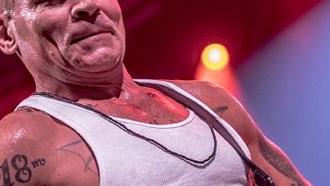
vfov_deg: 5.5
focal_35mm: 221
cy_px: 133
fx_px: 1935
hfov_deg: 9.7
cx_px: 246
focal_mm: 70
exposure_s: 1/100
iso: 1600
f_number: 2.8
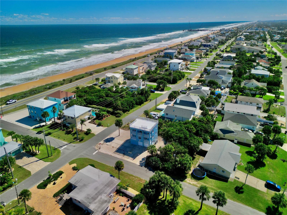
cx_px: 144
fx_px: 199
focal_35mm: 24
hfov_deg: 71.6
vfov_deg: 56.8
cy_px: 108
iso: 110
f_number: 1.7
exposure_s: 1/2500
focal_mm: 6.72
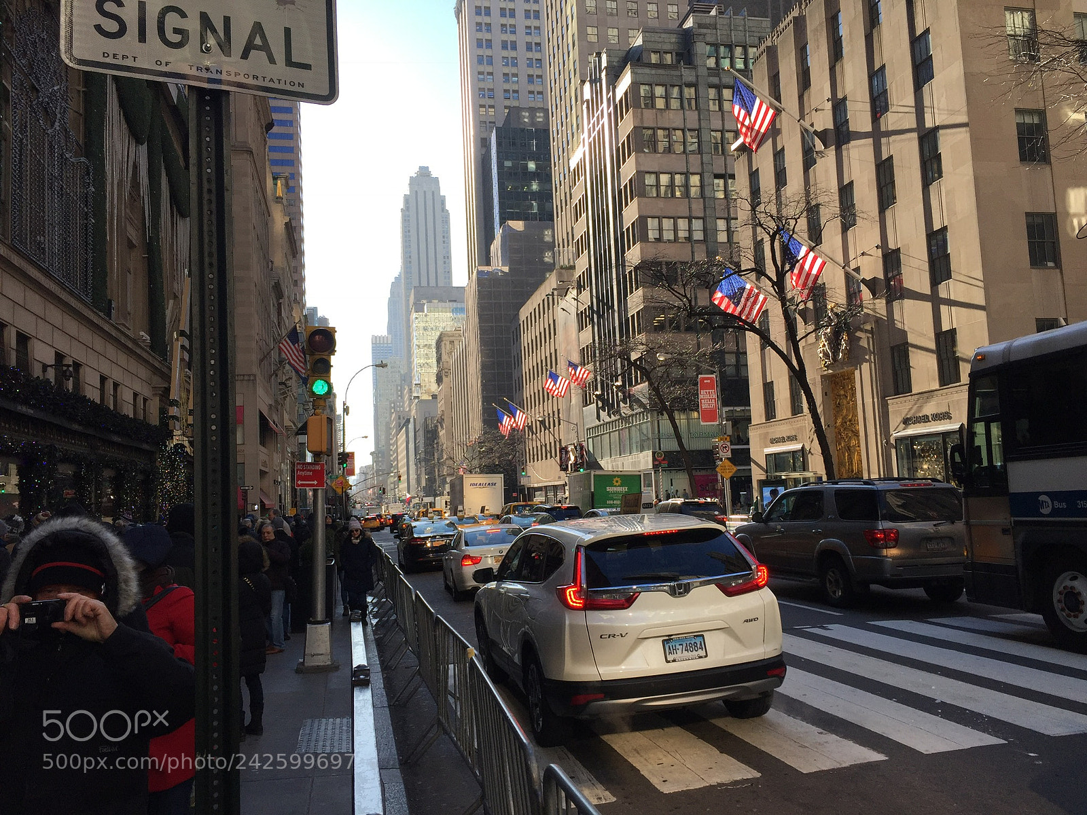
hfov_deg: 61.7
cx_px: 544
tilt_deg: +3.3
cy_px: 408
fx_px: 911
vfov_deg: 48.2
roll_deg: +3.7
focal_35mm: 29
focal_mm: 4.15
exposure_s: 1/824
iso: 32
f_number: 2.2
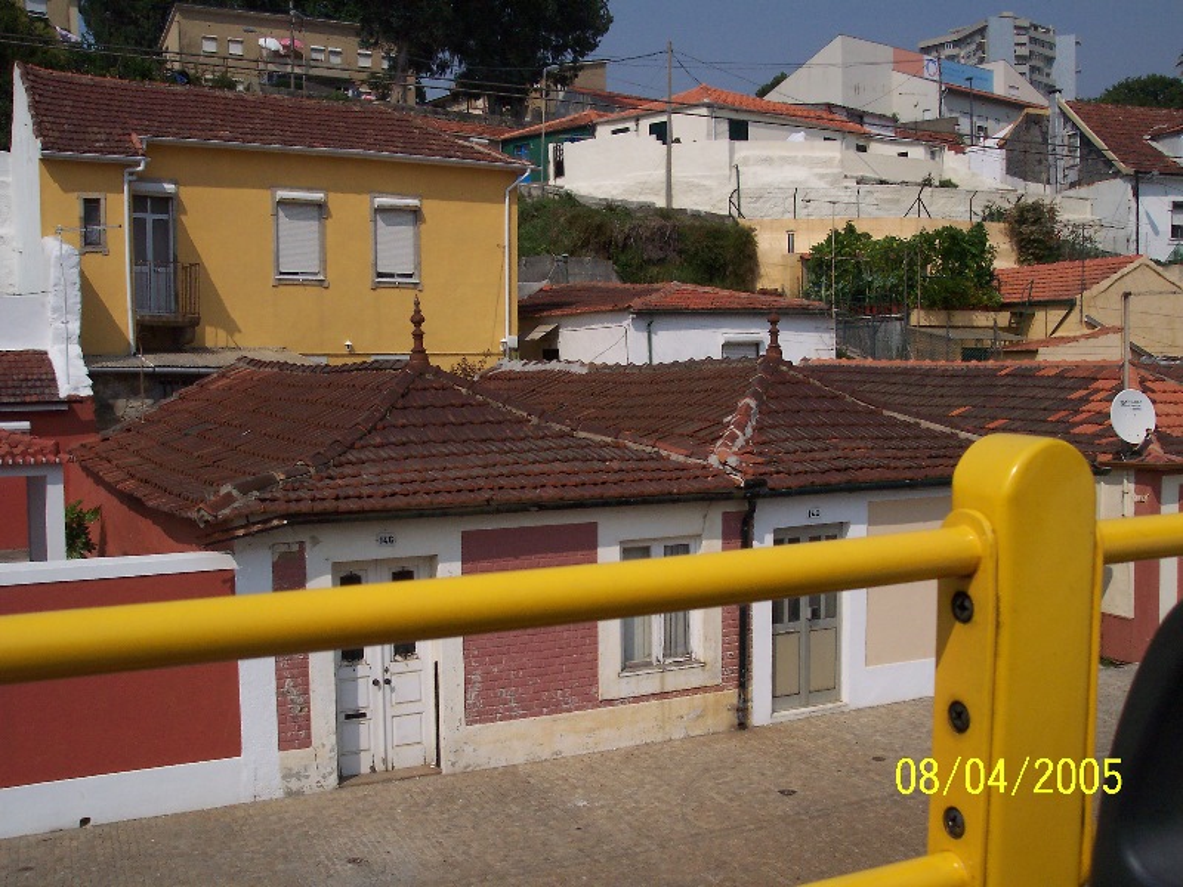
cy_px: 444
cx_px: 592
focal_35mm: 38
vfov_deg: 37.7
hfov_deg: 49.0
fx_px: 1299
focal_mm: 8
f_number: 4.8
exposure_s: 1/1000
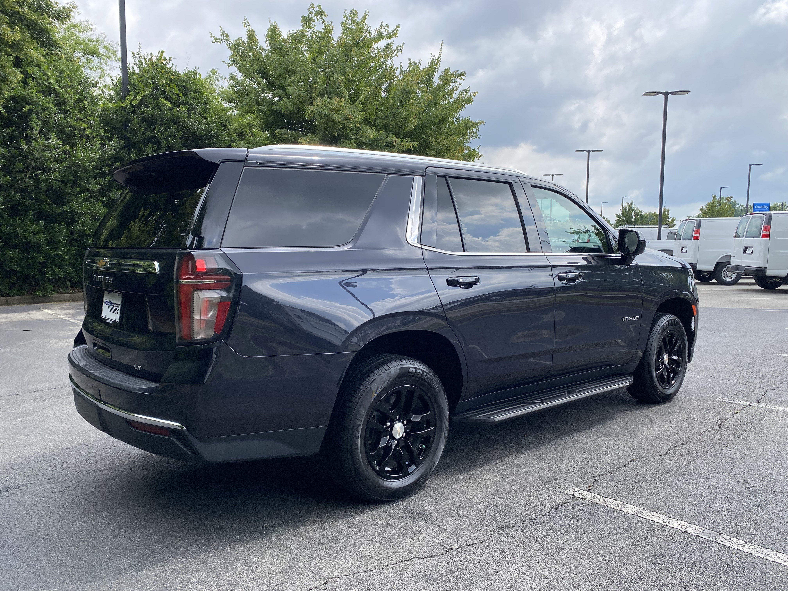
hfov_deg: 67.3
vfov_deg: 53.1
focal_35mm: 26
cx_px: 394
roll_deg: -0.6
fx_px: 592
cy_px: 296
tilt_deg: -4.2
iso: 32
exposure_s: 1/1114
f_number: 1.8
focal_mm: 4.25
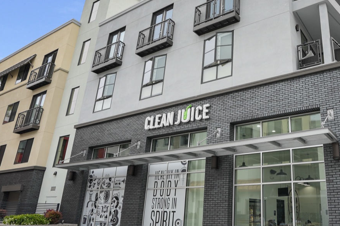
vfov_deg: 45.0
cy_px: 113
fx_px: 274
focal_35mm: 29
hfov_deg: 60.7
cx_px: 248
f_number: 5.6
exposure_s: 1/160
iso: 160
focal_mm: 16
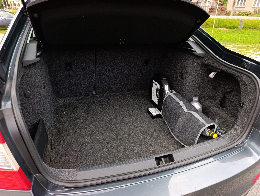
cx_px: 130
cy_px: 98
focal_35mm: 23
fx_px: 173
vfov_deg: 59.0
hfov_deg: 73.8
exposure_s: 1/100
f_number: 1.6
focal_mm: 6.14
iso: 125
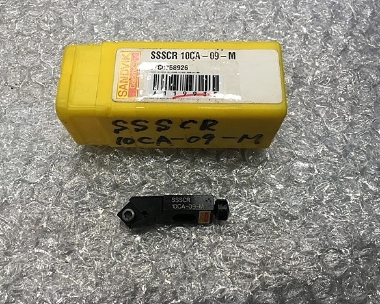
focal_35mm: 31
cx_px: 182
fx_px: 349
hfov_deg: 57.1
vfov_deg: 47.2
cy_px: 153
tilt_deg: -68.9
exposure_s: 1/30
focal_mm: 4.15
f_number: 2.2
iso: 40
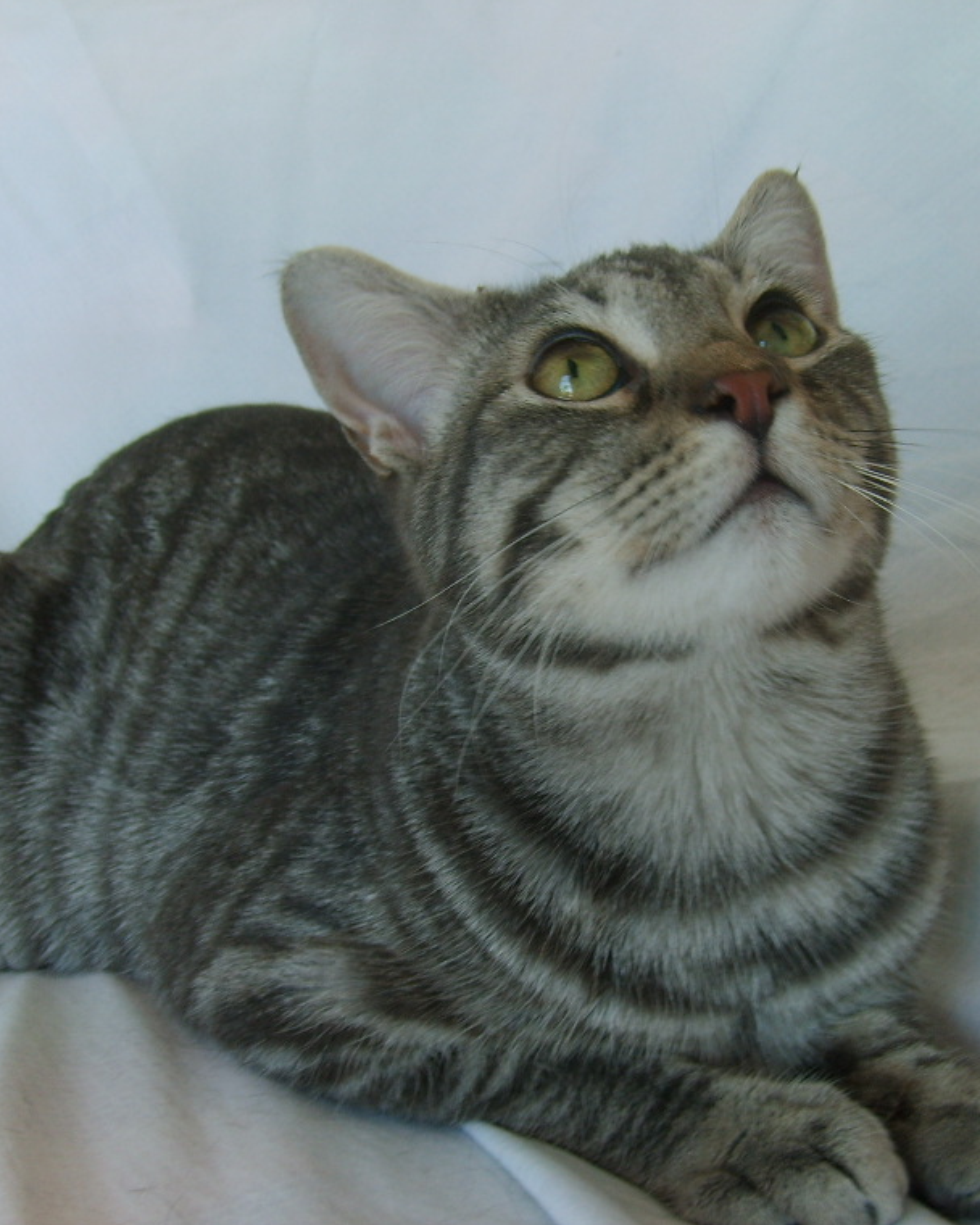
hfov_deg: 32.7
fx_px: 1668
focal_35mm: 46
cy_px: 614
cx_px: 580
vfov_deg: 40.3
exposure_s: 1/45
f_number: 2.8
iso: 50
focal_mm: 5.8
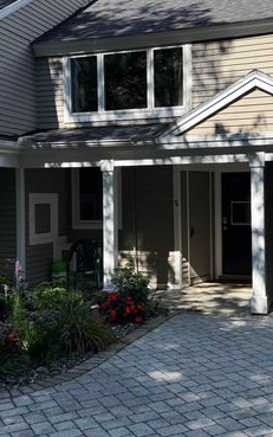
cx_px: 177
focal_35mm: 46
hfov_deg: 27.9
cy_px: 205
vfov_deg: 43.5
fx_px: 547
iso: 100
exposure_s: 1/2169
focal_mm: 6.76
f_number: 1.78
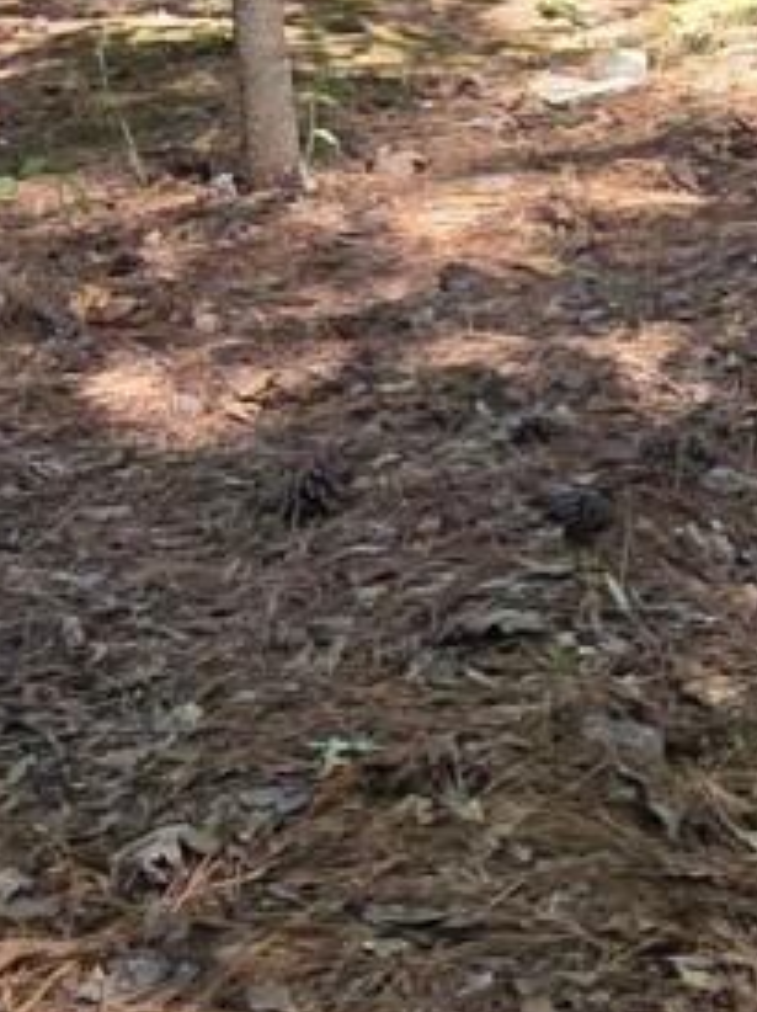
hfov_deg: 12.2
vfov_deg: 20.6
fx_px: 2774
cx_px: 1843
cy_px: 380
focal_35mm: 95
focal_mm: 2.2
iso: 32
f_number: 1.9
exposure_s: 1/120
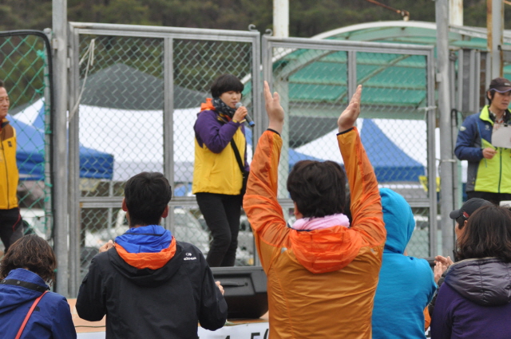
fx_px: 4253
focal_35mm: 300
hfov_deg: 6.9
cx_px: 256
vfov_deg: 4.6
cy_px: 170
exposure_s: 1/1600
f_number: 4
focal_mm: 200
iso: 1250
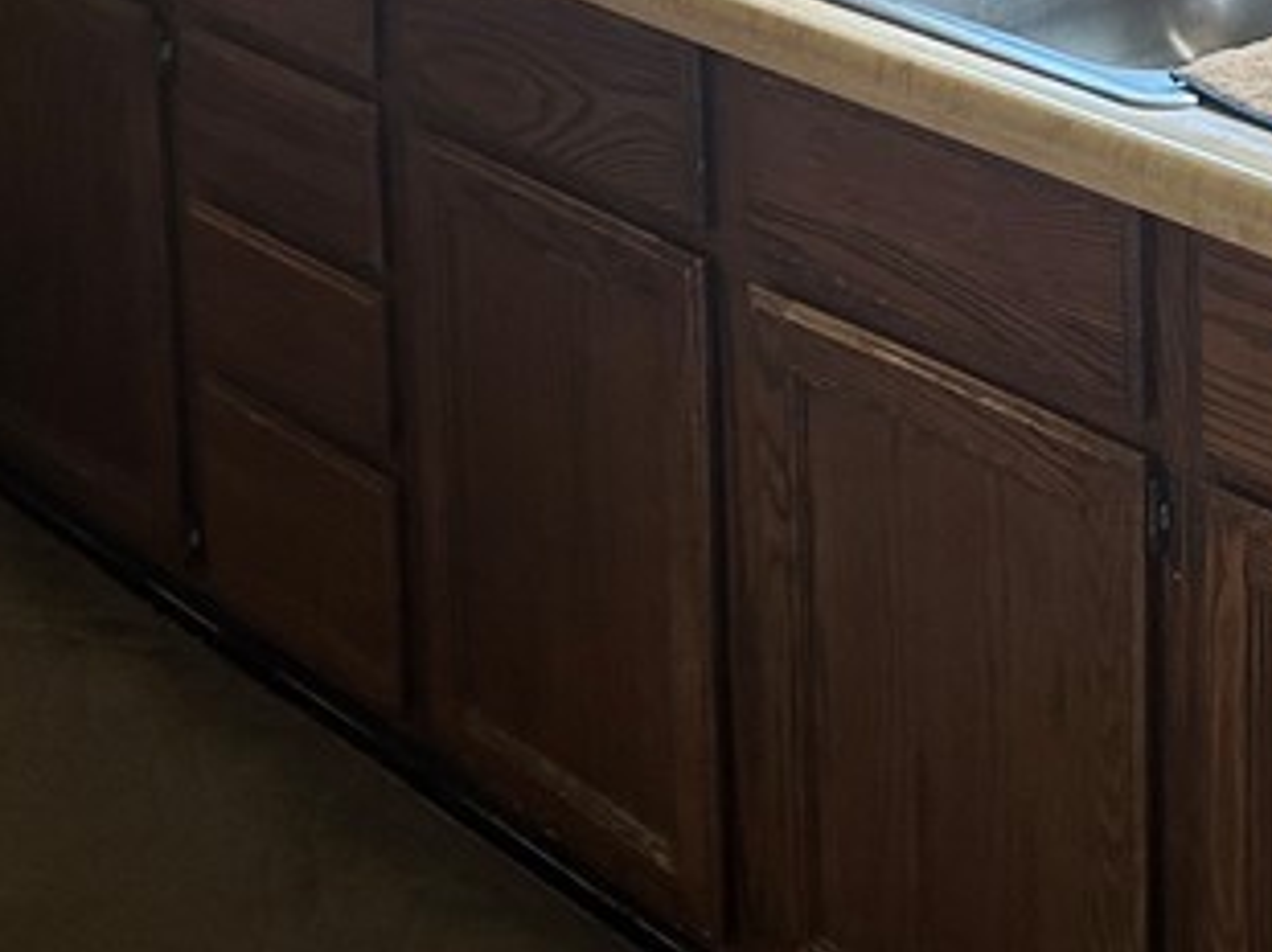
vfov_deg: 15.9
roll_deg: +0.8
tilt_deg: -9.1
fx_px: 3158
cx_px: 1137
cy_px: -423
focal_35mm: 86
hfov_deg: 22.3
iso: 125
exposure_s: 1/120
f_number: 1.5
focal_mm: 5.7
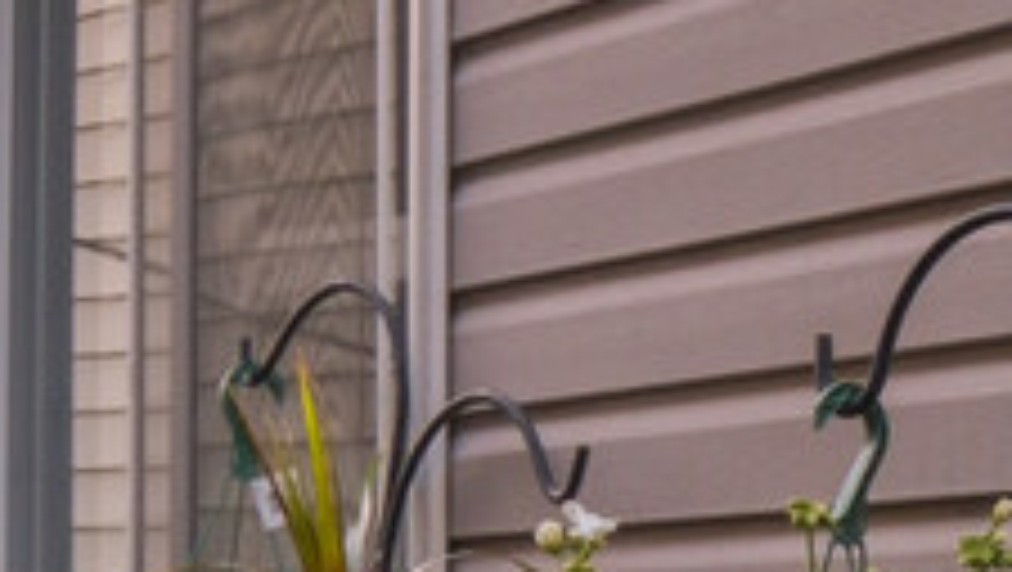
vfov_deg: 9.4
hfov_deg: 16.5
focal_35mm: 128
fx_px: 3438
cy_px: 617
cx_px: 913
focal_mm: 11.6
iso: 250
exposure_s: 1/6
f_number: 6.4
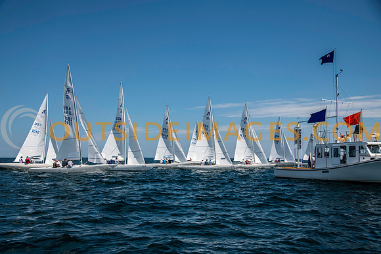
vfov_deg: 34.3
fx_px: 412
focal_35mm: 39
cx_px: 186
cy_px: 130
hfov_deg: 49.6
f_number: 5.6
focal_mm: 38
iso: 160
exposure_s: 1/1600
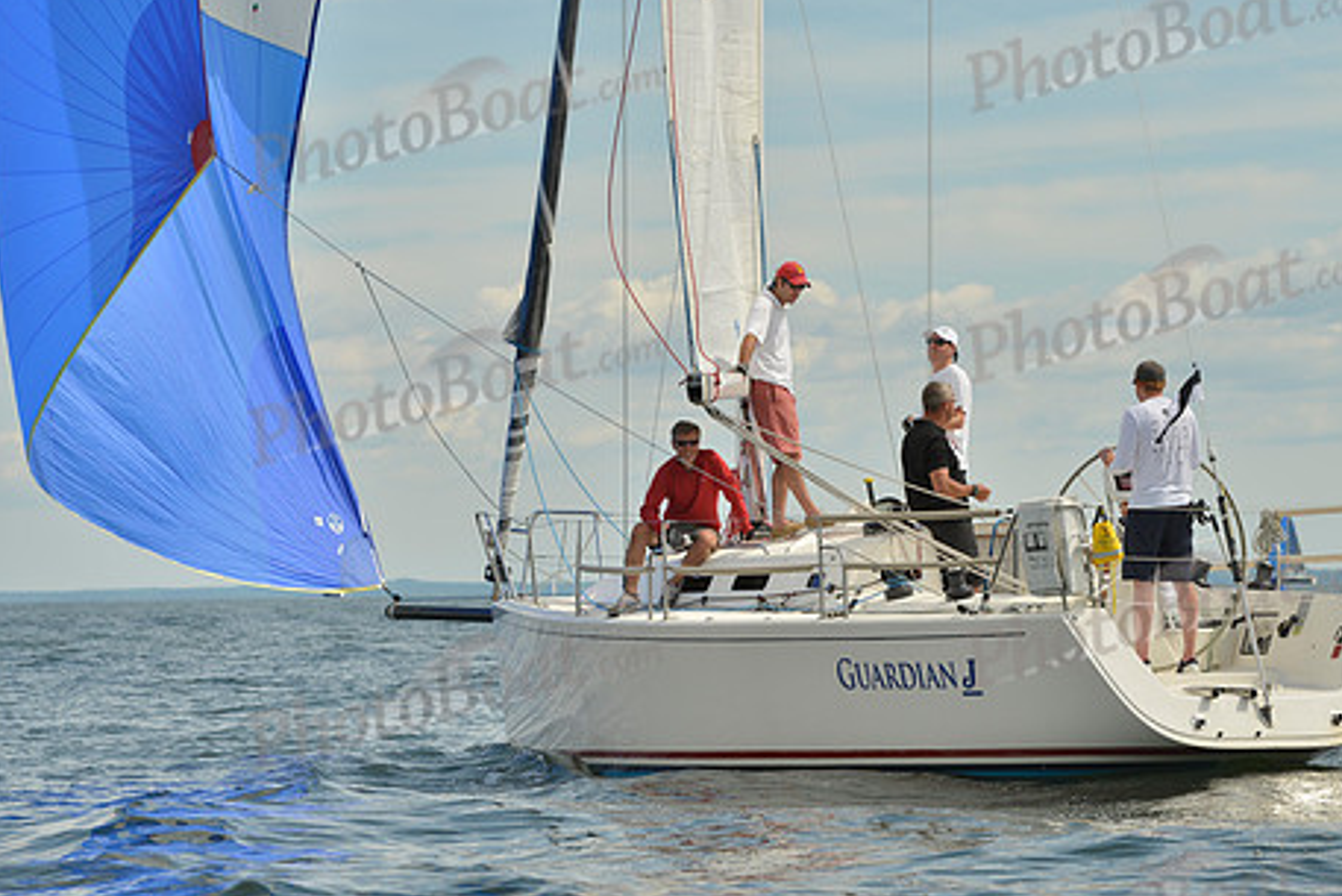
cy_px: 501
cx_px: 816
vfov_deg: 7.5
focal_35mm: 184
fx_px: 6861
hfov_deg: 11.2
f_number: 8
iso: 200
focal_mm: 145
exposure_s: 1/1000
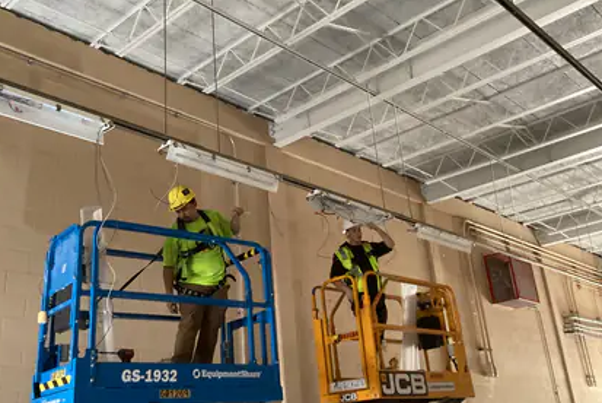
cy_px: 164
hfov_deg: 49.4
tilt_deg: +22.5
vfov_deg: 34.2
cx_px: 268
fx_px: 653
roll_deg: +5.1
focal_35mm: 39
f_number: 2.4
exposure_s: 1/30
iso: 320
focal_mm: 3.3
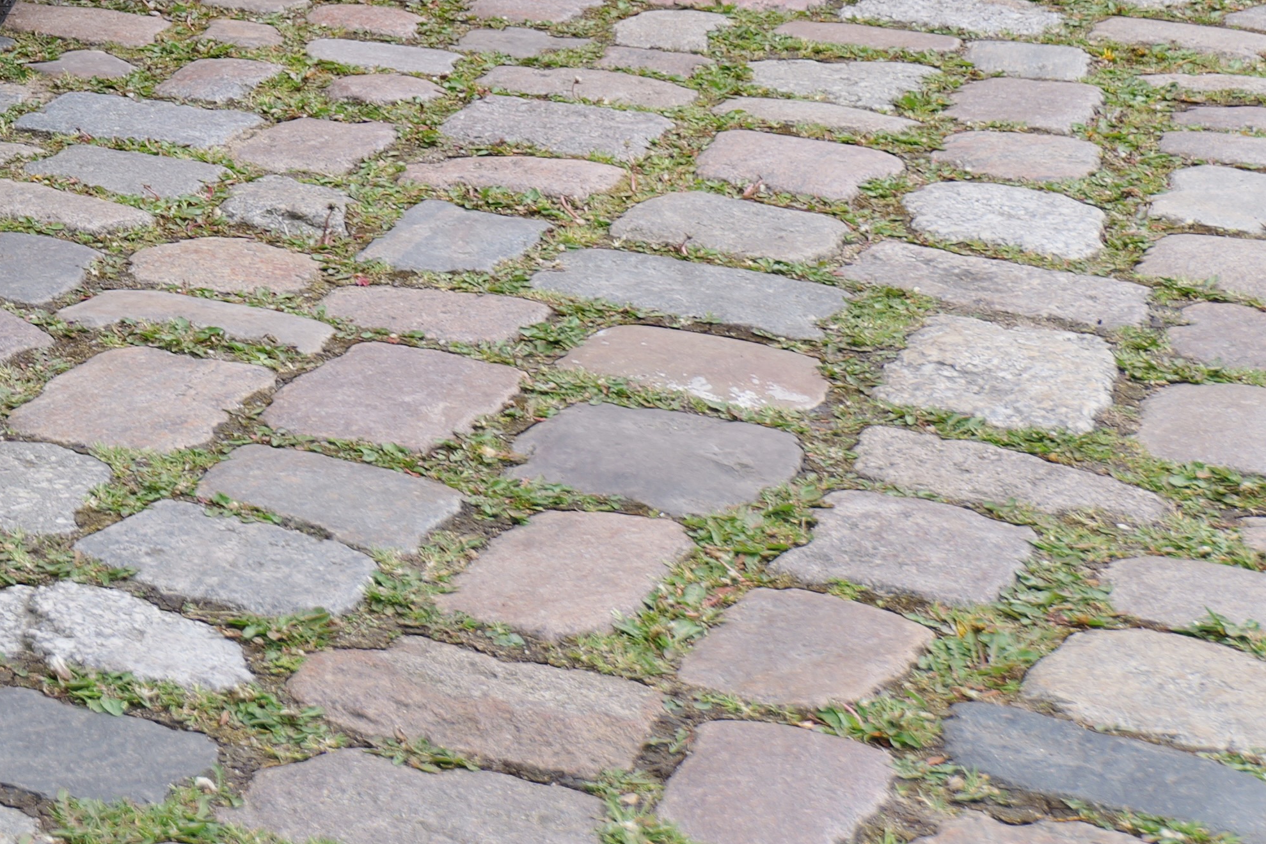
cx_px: -622
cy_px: -432
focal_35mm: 94
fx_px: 3305
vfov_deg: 13.7
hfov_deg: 19.1
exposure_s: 1/160
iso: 100
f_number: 5.6
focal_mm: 31
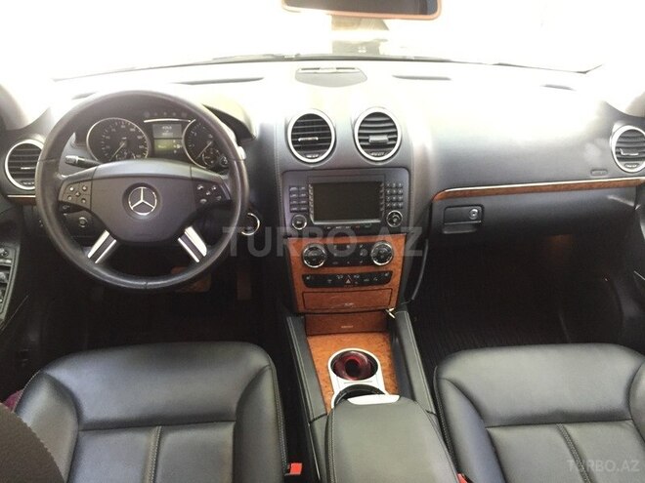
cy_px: 242
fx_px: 540
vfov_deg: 48.2
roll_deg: -1.0
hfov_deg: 61.7
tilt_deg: -31.7
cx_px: 322
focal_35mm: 29
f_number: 2.2
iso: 250
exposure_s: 1/33
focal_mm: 4.15
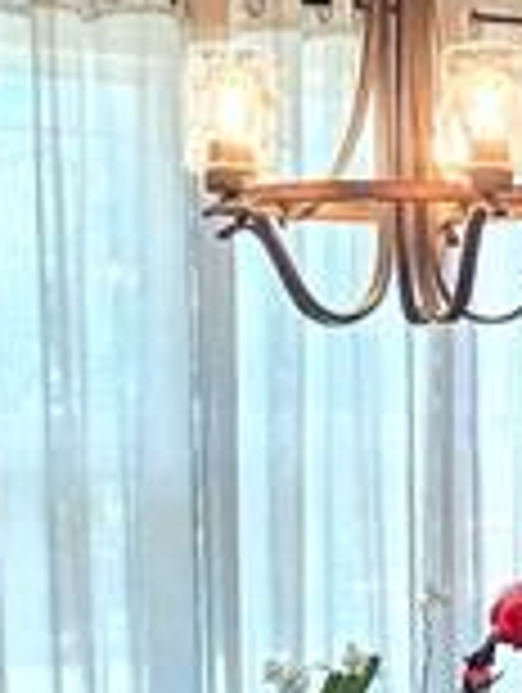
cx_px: 693
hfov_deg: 17.1
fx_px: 1624
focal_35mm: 81
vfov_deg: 23.6
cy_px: 592
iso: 80
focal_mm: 2.2
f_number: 2.2
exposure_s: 1/60
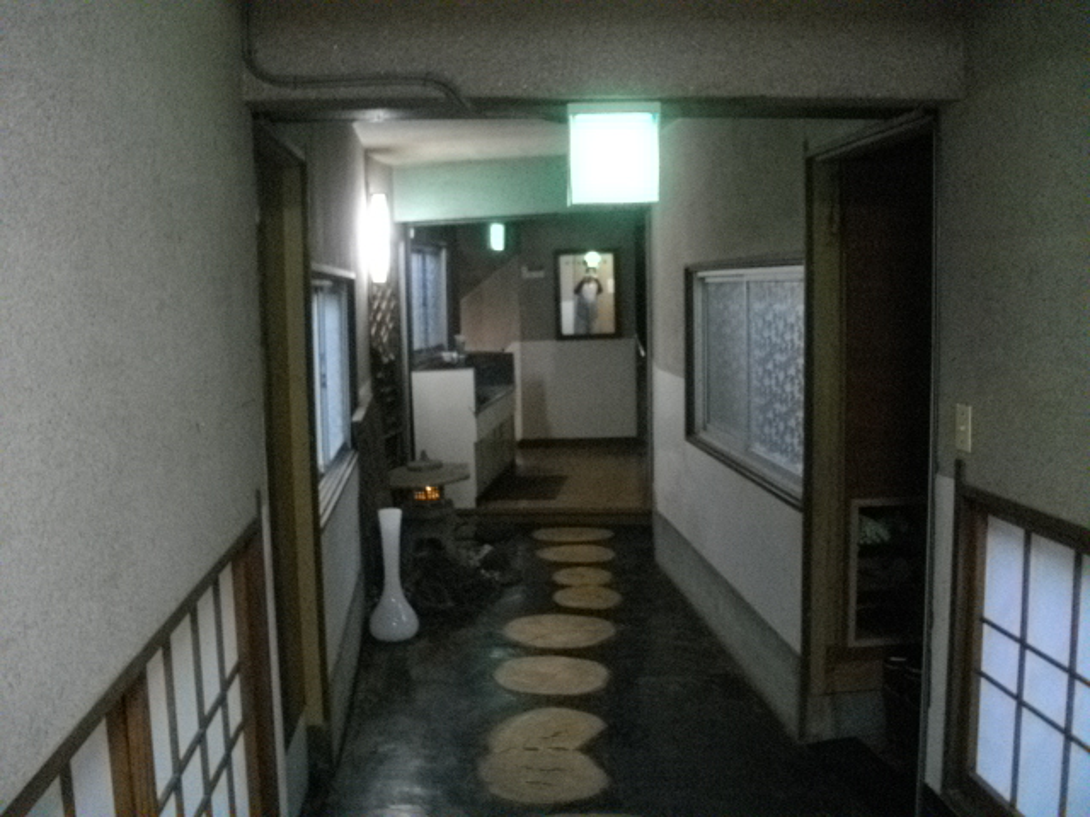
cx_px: 545
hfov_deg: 56.8
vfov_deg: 44.2
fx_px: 1008
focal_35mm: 32
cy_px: 408
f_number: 2.9
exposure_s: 1/13
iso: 800
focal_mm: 5.7
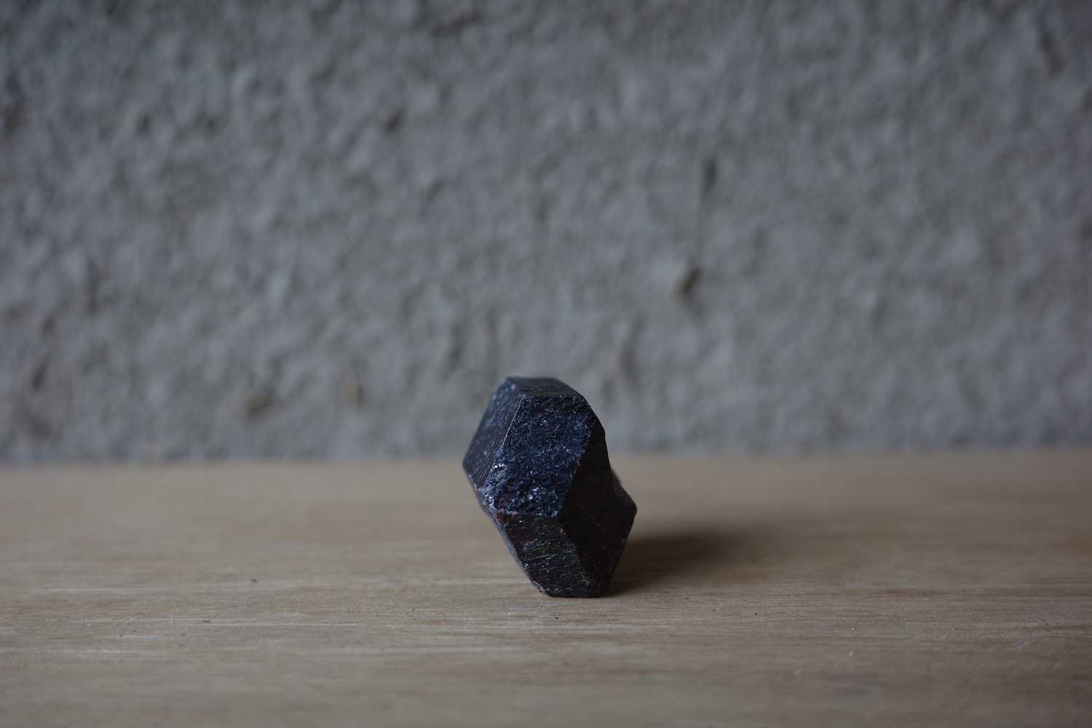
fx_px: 1213
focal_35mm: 40
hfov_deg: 48.5
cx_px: 546
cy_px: 364
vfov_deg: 33.4
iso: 200
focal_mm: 26
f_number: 2.8
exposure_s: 1/80
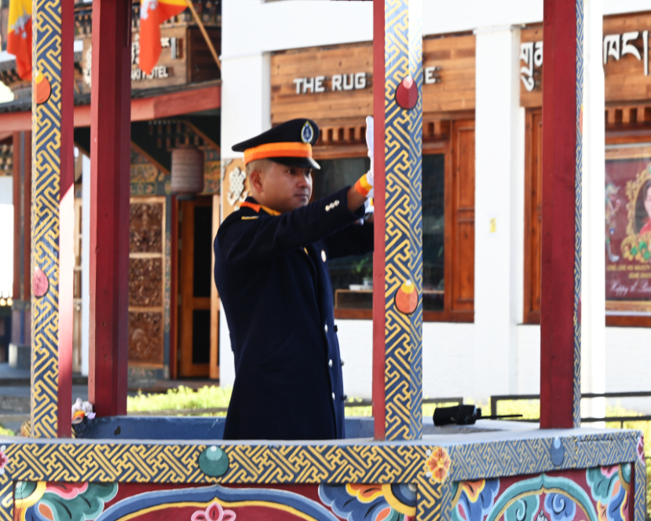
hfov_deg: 10.7
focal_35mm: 181
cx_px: 292
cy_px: 261
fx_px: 3487
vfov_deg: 8.5
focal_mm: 160
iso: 640
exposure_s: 1/60
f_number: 13
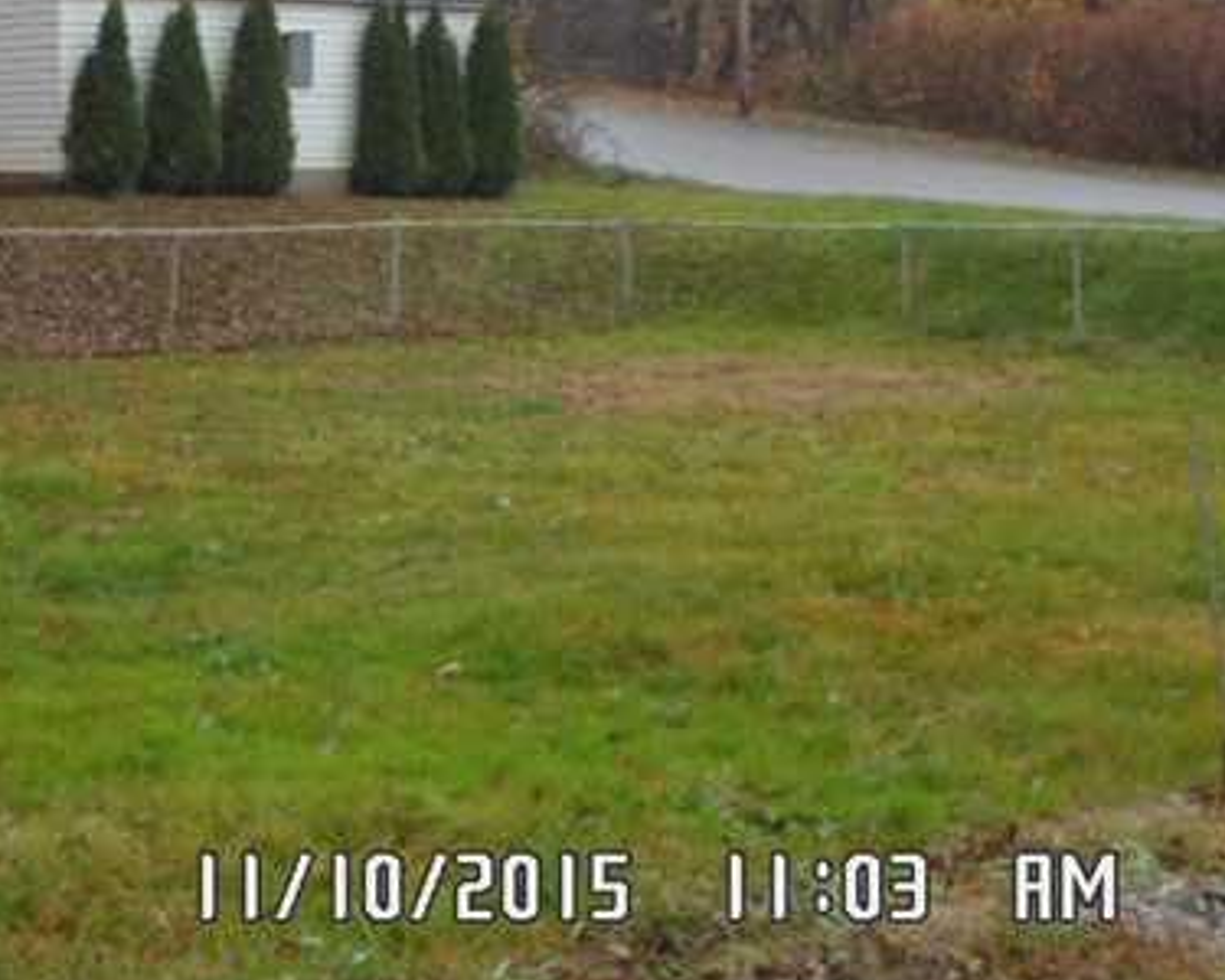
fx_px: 2719
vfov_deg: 20.1
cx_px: 144
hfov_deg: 24.7
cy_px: 114
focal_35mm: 75
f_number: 3
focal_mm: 6.5
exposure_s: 1/90
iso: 80
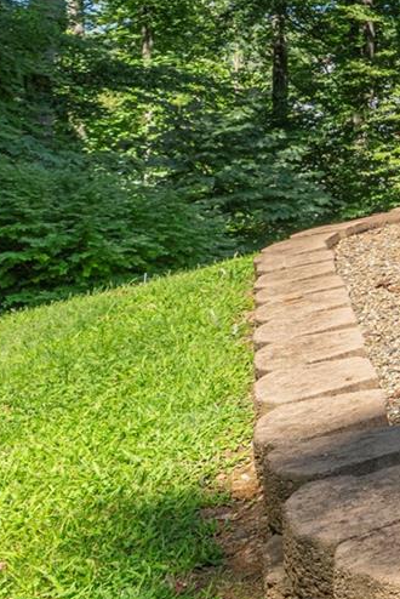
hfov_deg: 12.0
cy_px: 27
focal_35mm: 58
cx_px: 1165
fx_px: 965
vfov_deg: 32.2
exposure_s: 1/1000
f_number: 8
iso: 320
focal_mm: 14
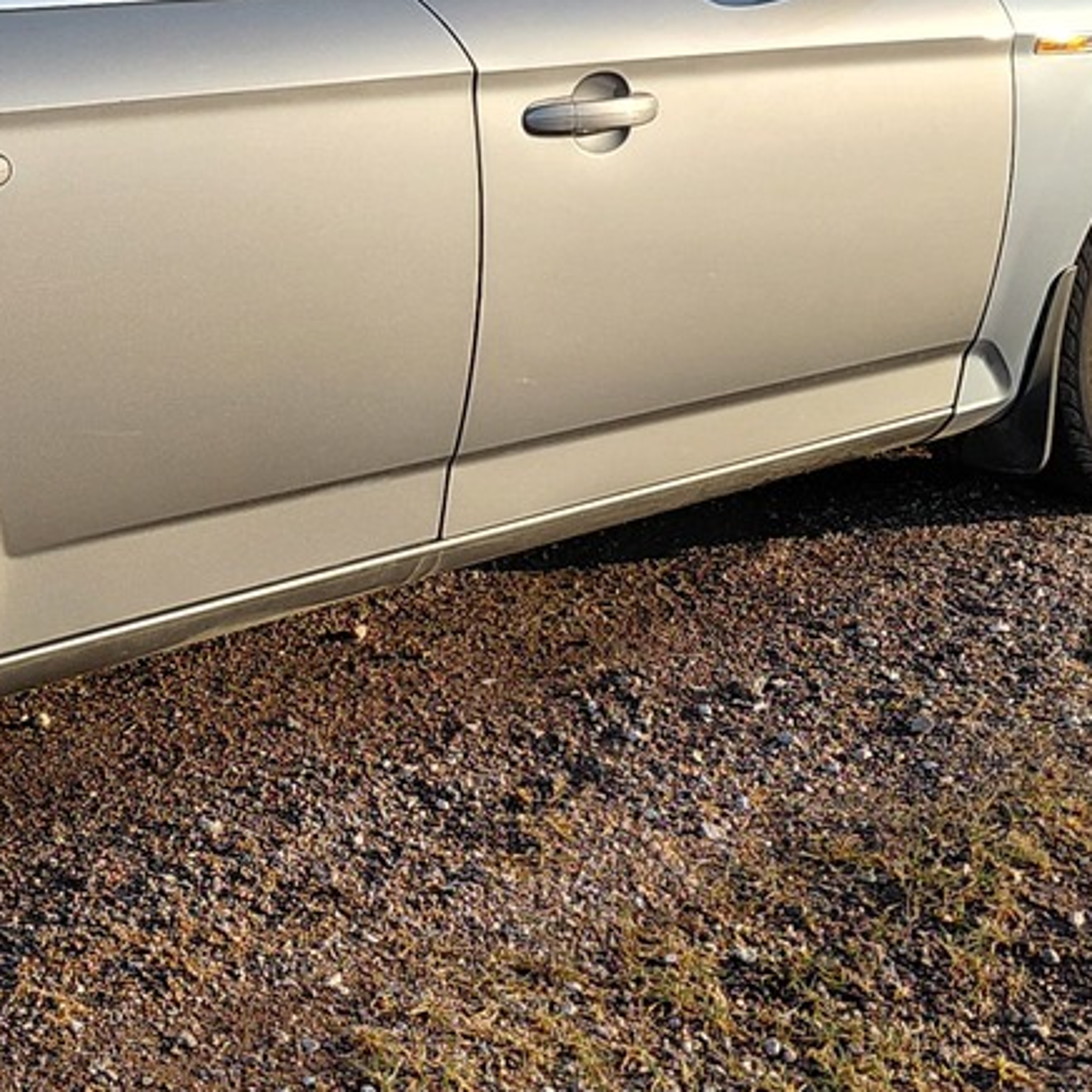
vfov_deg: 21.3
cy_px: 356
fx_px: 2891
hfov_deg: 20.9
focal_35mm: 81
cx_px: 83
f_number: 1.8
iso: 50
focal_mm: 4.69
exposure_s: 1/1140
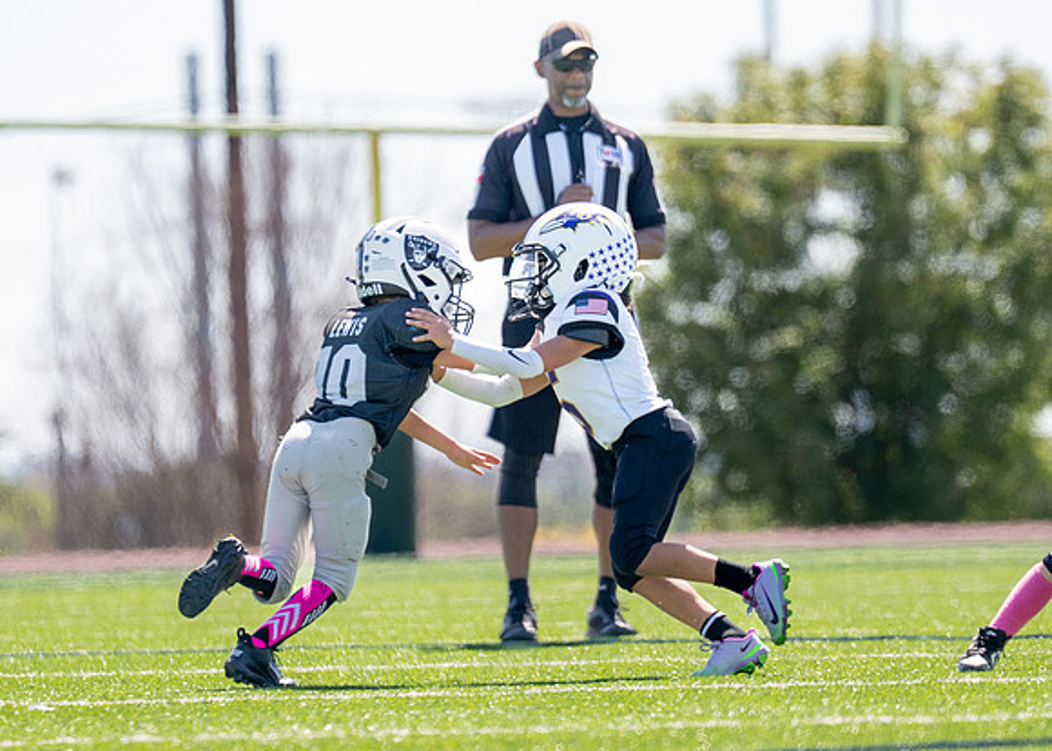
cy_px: 376
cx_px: 688
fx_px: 12452
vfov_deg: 3.5
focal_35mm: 417
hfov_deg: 4.8
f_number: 2.8
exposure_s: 1/3200
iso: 250
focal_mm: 200
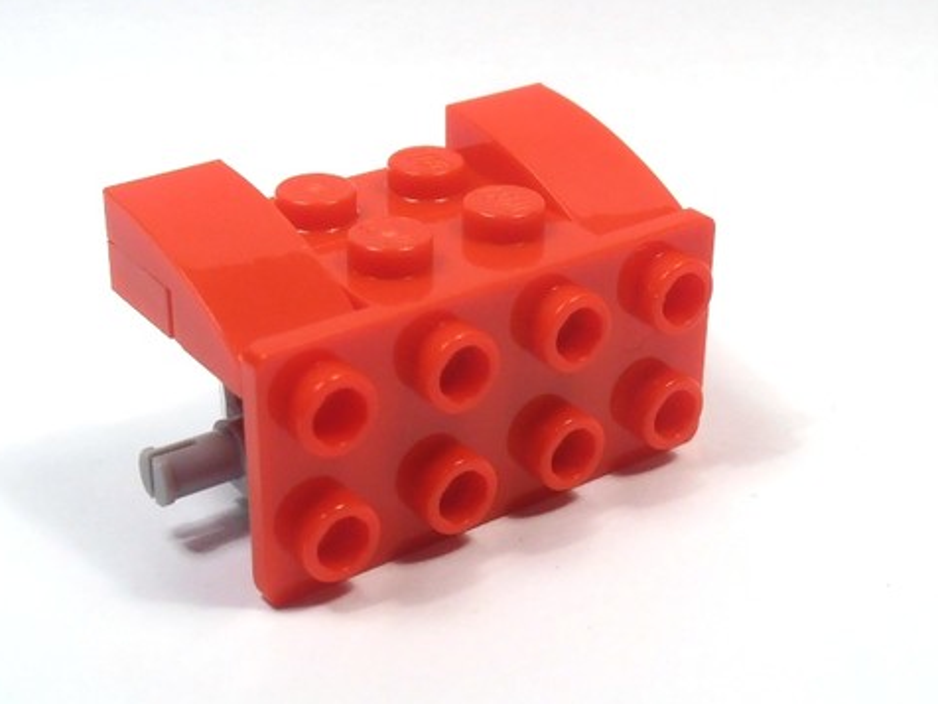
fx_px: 1897
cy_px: 301
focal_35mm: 70
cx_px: 449
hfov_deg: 27.8
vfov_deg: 21.0
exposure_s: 1/80
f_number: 3.9
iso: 80
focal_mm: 6.61
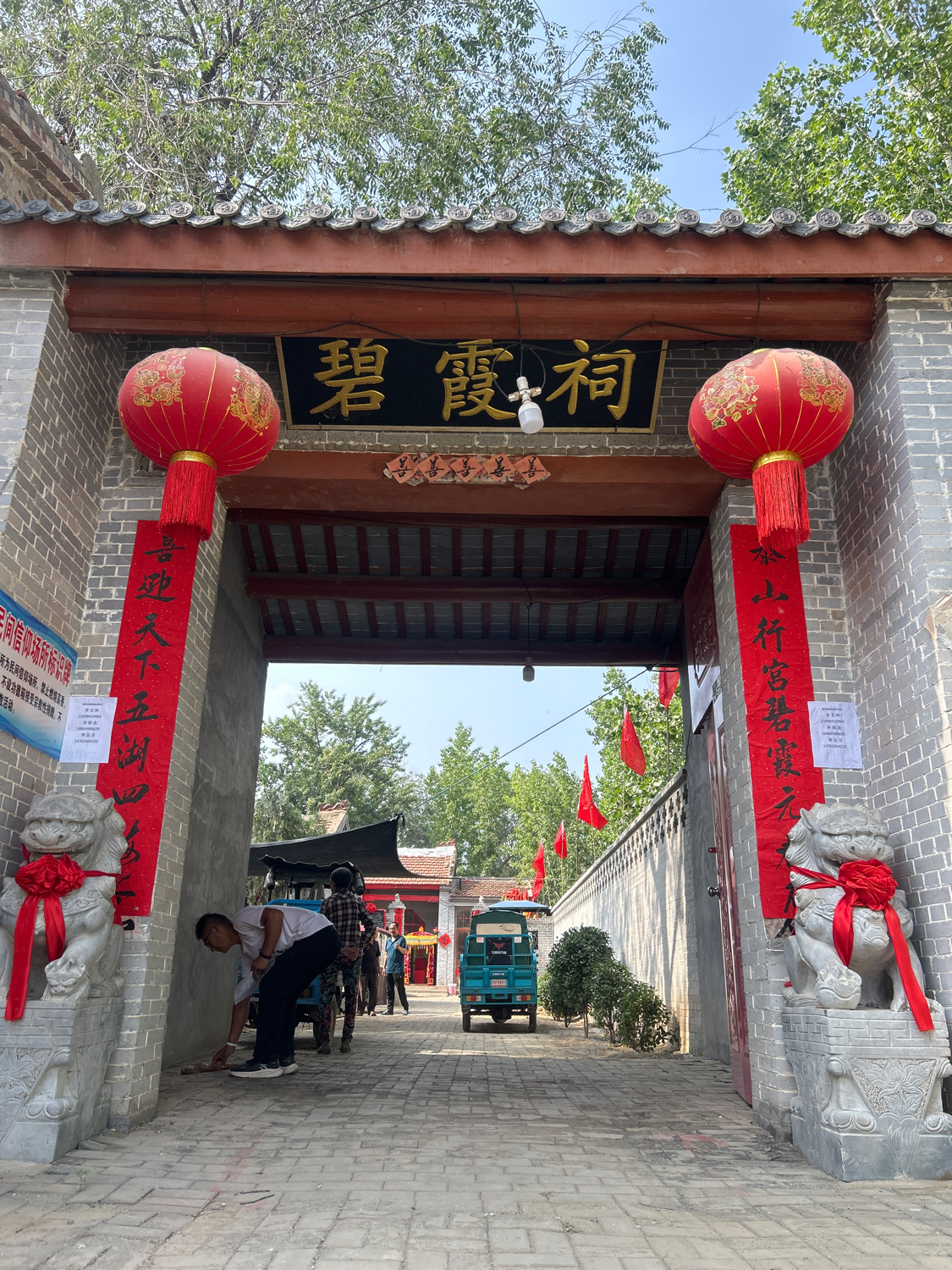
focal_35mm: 26
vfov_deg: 67.3
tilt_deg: +20.1
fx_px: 953
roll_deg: -1.6
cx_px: 476
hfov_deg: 53.1
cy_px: 635
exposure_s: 1/1252
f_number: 1.5
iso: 50
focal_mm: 5.7
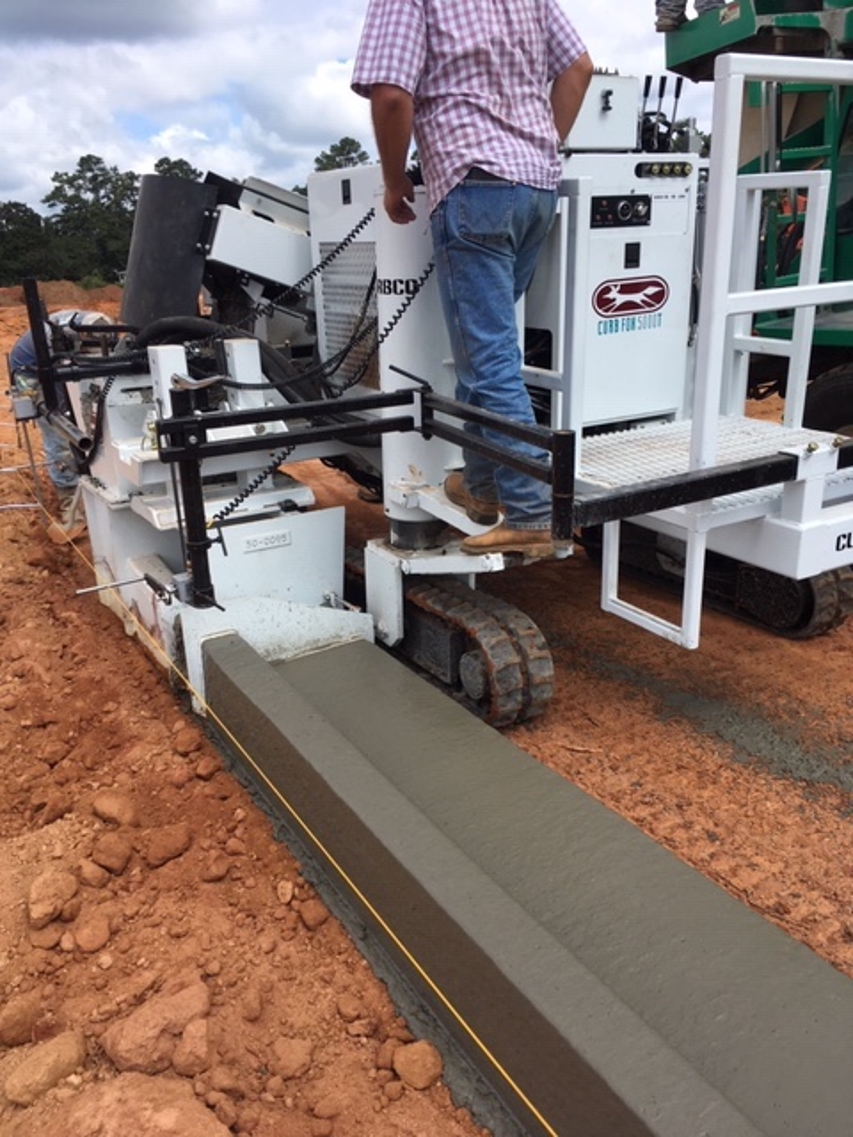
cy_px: 568
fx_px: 953
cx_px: 426
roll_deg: +4.5
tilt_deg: -19.0
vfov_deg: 61.7
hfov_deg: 48.2
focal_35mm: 29
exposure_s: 1/1202
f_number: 2.2
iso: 25
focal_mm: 4.15
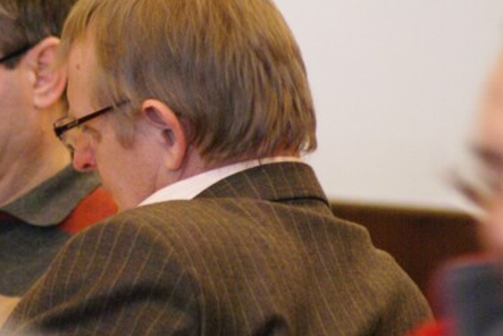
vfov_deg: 1.8
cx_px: 86
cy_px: 73
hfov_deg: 2.7
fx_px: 10822
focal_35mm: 774
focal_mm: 280
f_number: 5.6
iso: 1600
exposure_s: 1/6
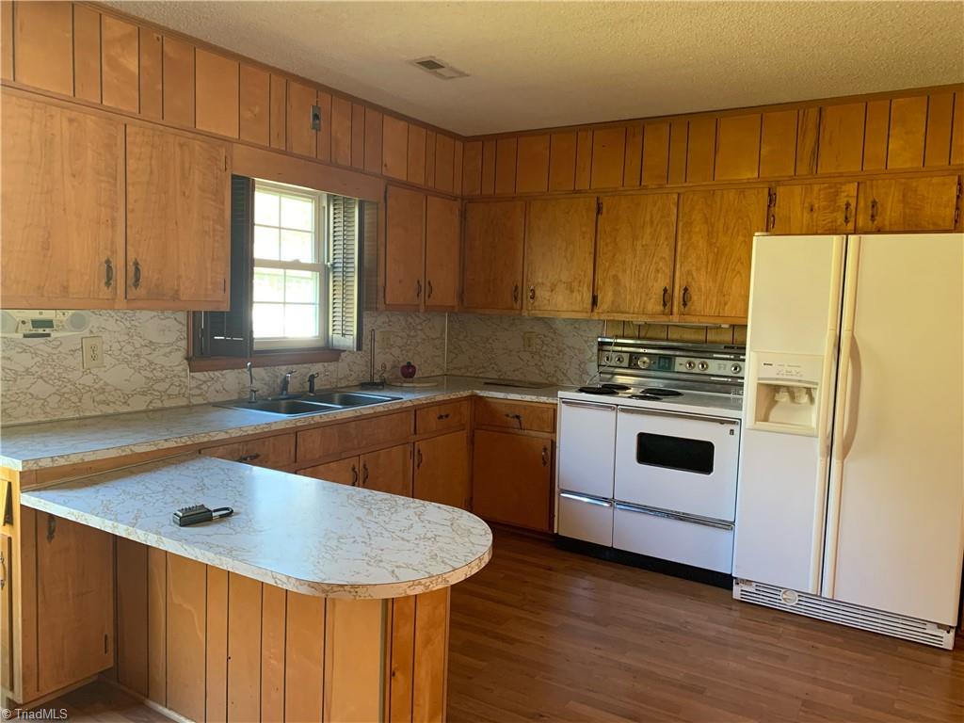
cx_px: 482
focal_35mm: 26
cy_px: 362
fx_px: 724
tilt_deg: -4.2
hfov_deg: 67.3
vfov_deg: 53.1
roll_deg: -2.1
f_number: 1.8
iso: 250
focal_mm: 4.25
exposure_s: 1/60
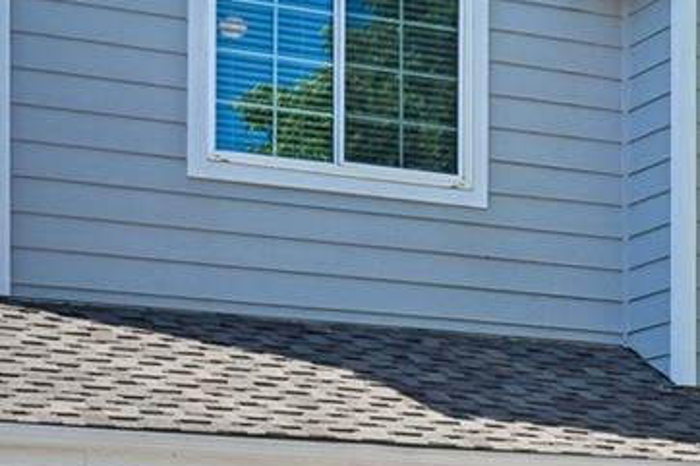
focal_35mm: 108
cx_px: 557
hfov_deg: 18.7
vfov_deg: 12.6
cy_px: 348
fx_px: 2103
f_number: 10
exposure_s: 1/80
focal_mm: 24.5
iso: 64
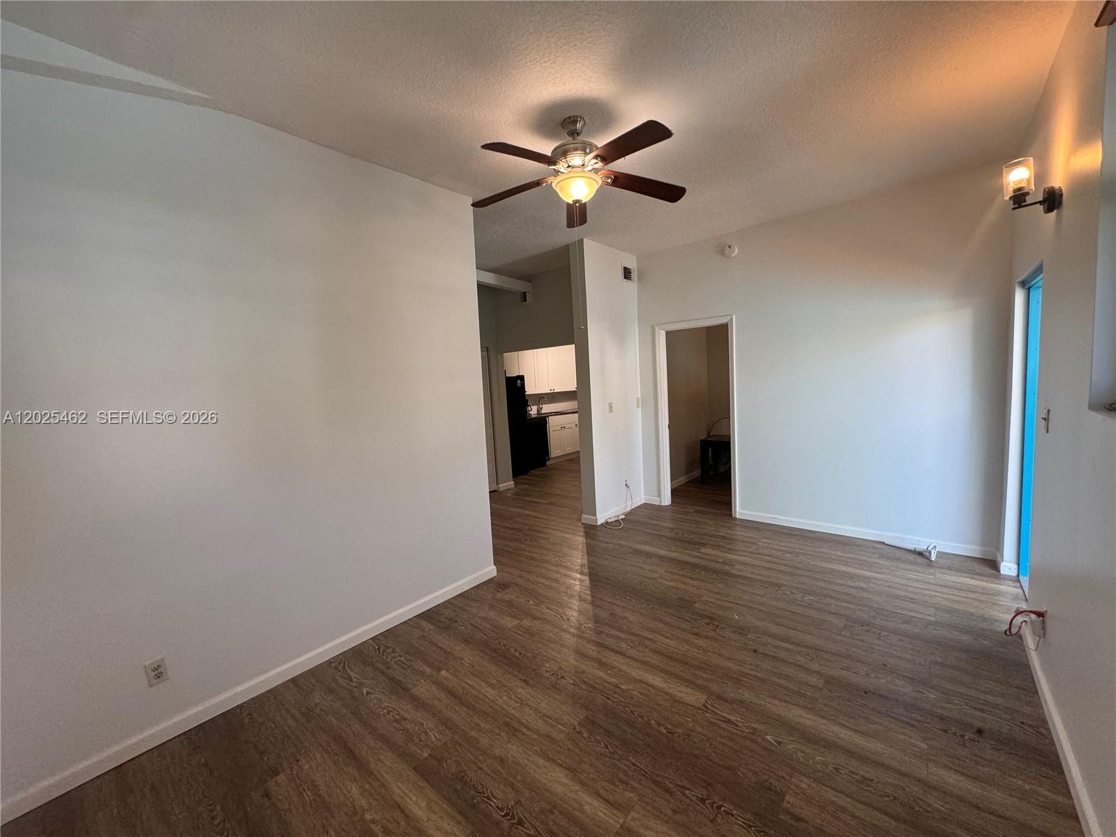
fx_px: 451
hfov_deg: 102.1
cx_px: 558
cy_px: 418
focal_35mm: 14
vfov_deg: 85.7
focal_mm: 2.22
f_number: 2.2
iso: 250
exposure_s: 1/120
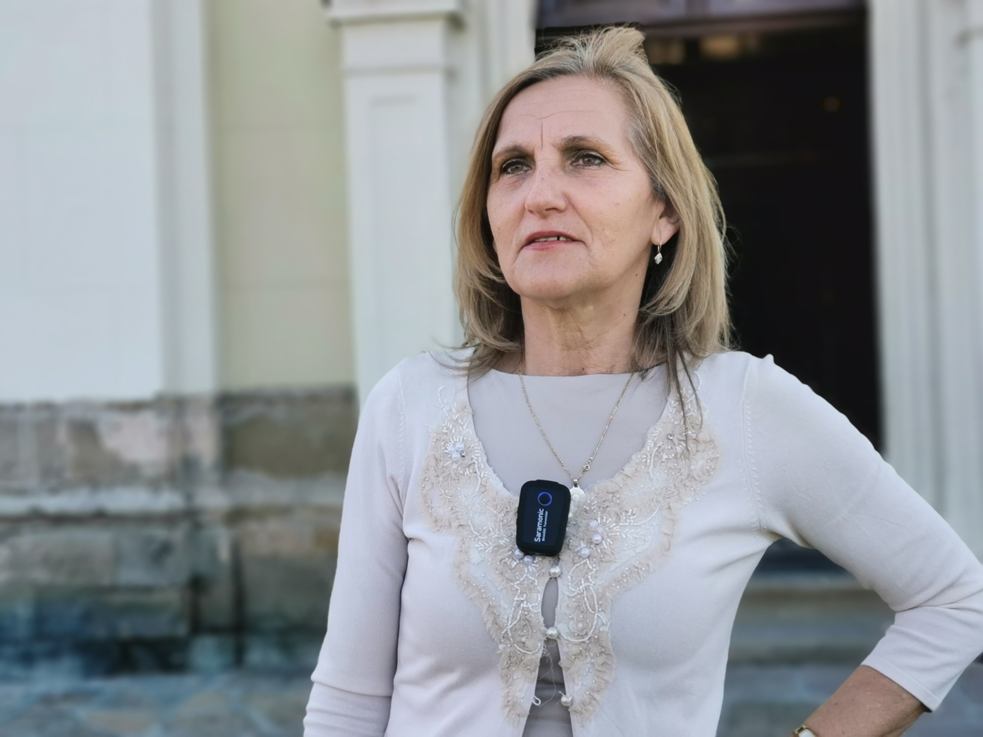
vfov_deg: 26.6
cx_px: 492
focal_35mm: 55
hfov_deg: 34.9
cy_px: 368
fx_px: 1562
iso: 50
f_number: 1.8
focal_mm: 5.58
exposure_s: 1/406
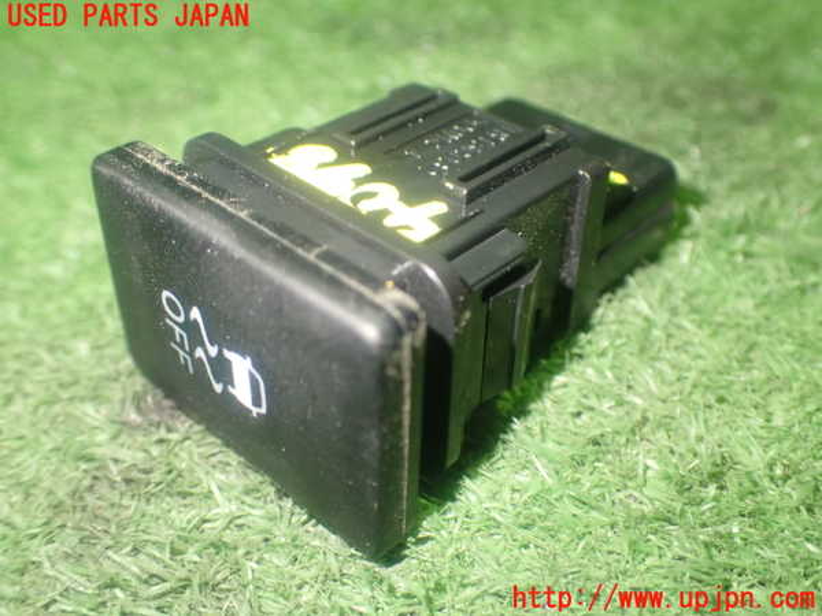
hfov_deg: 49.0
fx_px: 902
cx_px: 411
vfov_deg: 37.7
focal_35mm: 38
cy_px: 308
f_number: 2.7
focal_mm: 6.83
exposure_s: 1/30
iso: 800
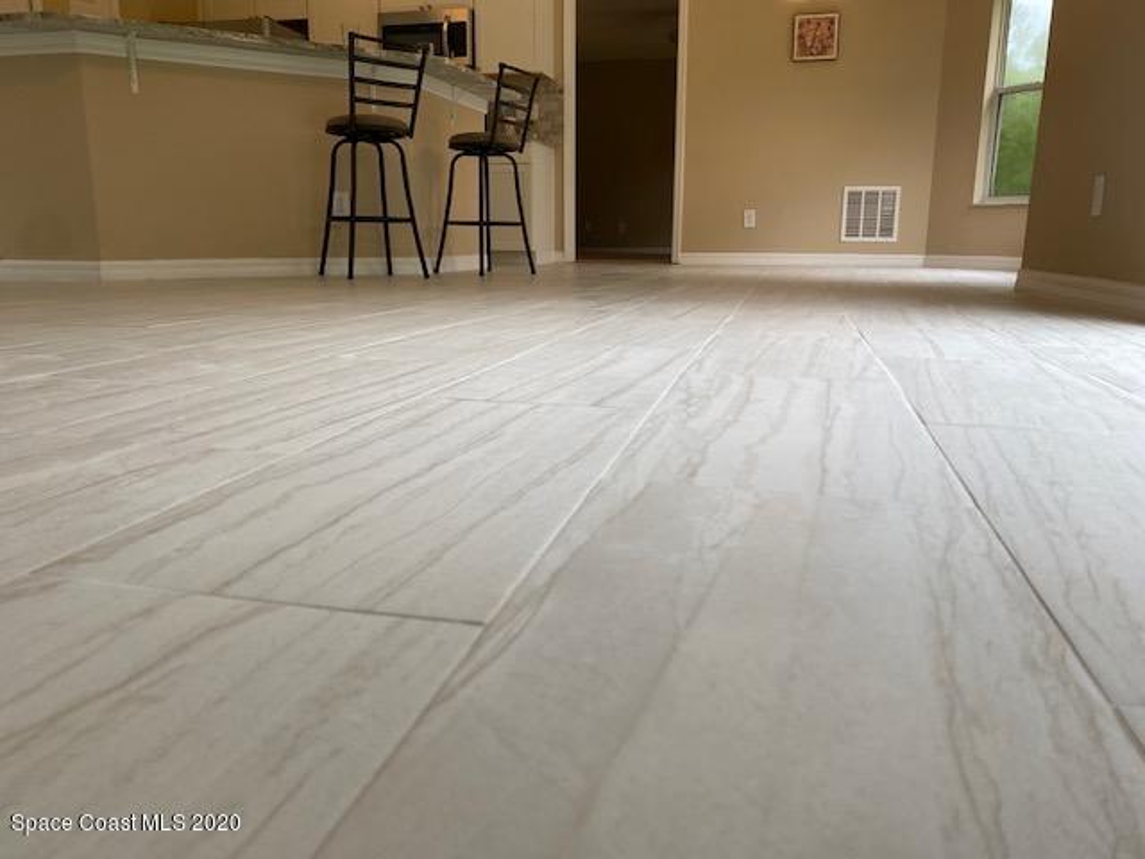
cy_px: 430
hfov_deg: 67.3
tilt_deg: -13.3
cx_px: 572
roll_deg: -0.4
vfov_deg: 53.1
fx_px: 860
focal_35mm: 26
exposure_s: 1/120
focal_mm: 4.25
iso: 64
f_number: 1.8
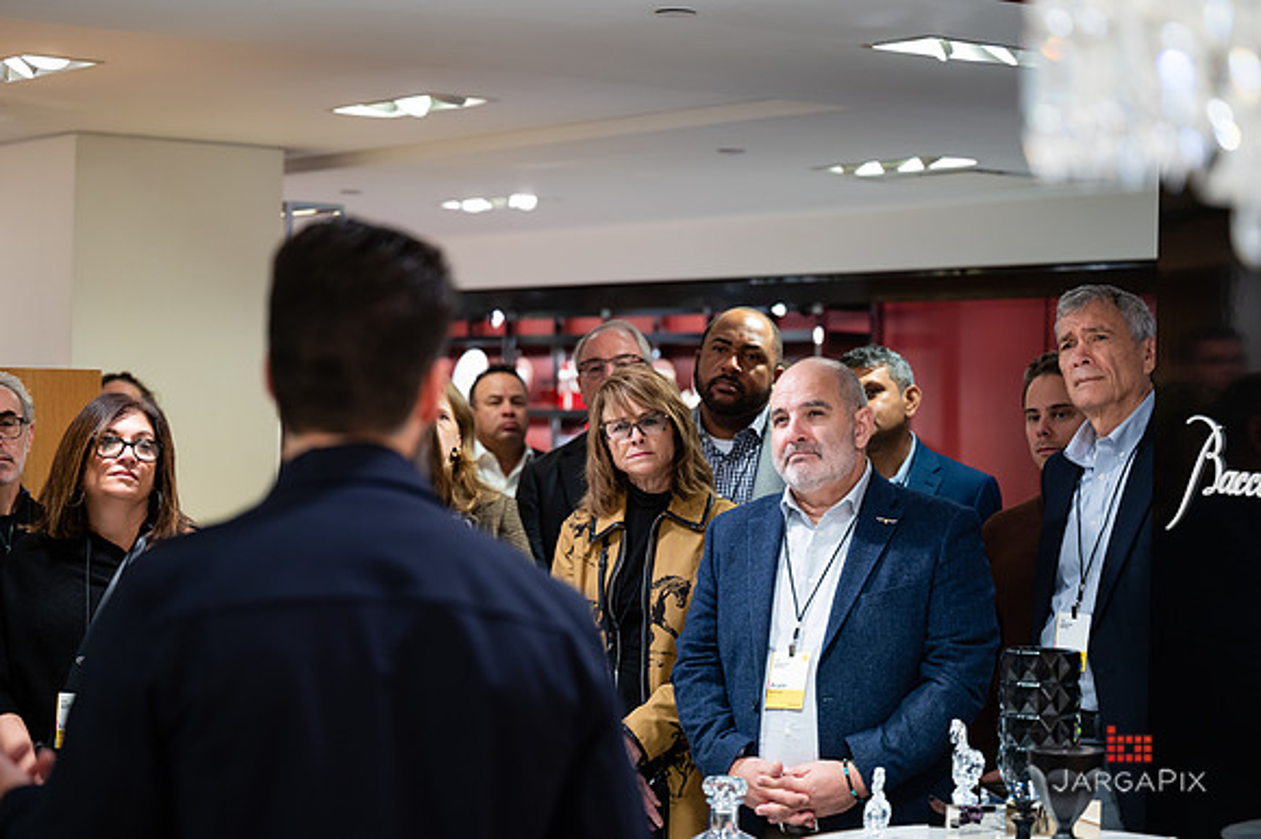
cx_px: 630
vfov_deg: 17.2
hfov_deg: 25.6
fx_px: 2777
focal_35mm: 79
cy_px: 420
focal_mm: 78
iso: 640
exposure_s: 1/160
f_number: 3.2
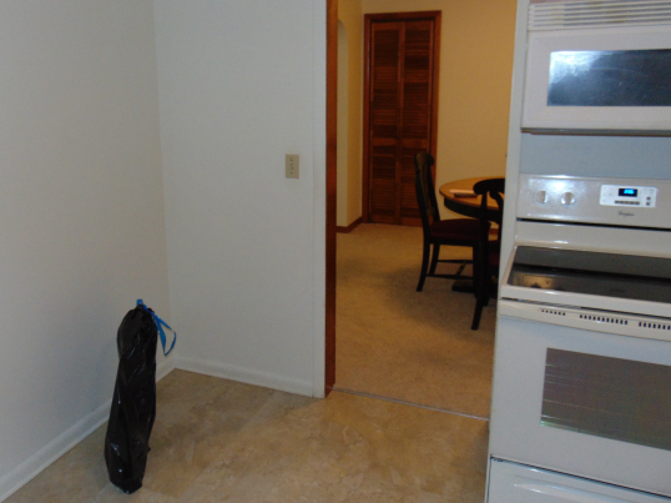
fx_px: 601
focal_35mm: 31
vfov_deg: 45.3
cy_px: 217
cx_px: 281
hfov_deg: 58.1
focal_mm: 4.5
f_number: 3
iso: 200
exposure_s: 1/30
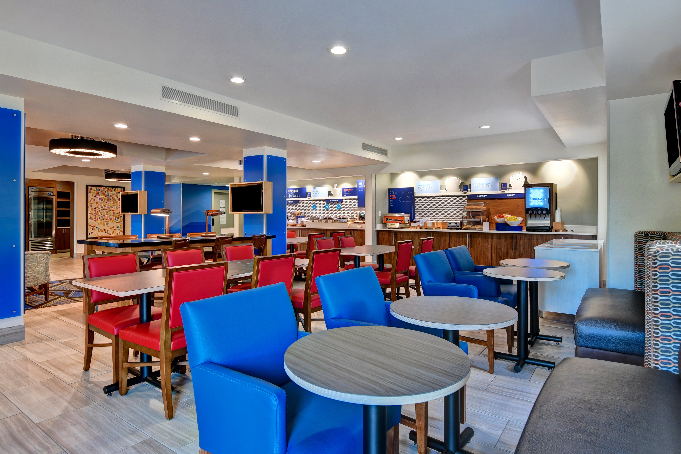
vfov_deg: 67.4
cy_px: 227
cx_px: 340
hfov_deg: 90.0
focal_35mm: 18
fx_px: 340
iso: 200
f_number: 7.1
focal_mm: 12
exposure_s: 1/6
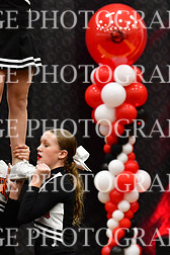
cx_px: 20
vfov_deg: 4.6
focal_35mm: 449
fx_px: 3180
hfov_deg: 3.1
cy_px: 101
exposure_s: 1/500
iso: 4000
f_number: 3.5
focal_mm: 130
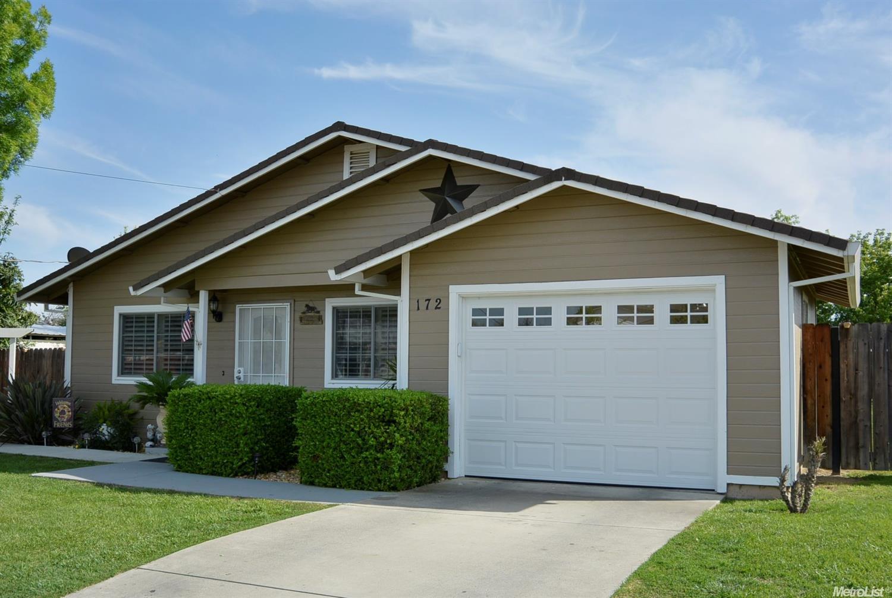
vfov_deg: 38.0
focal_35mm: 35
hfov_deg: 54.3
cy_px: 299
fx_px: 869
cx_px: 446
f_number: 3.8
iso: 100
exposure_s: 1/800
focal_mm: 13
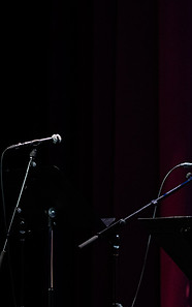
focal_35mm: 398
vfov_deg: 5.3
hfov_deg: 3.3
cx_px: 258
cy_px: 132
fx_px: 3327
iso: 6400
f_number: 2.8
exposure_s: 1/400
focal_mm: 200
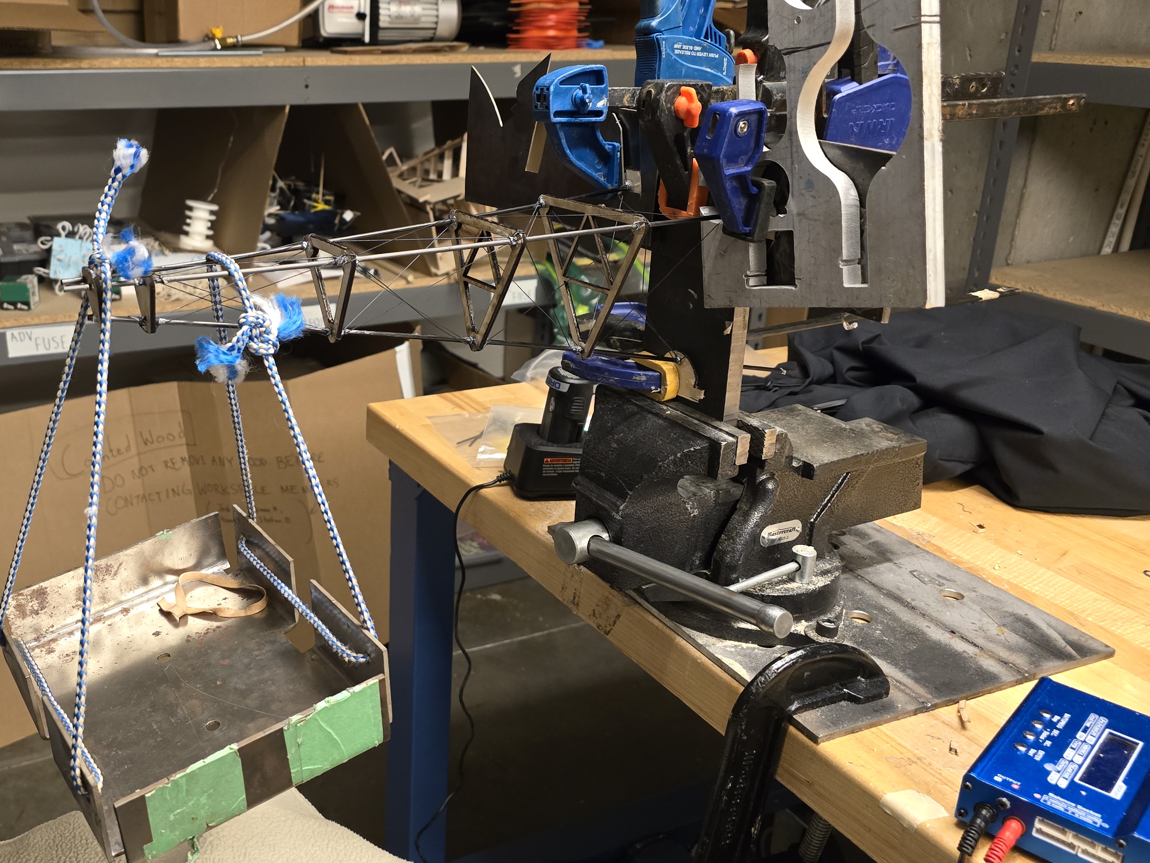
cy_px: 376
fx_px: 1096
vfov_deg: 42.9
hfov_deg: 53.9
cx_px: 355
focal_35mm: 33
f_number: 1.7
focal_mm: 6.3
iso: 800
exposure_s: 1/60
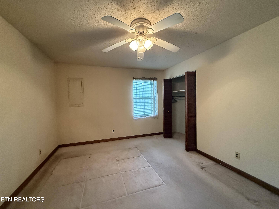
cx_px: 140
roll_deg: +1.4
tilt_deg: -1.1
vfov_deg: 85.7
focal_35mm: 14
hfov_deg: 102.1
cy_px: 104
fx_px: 113
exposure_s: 1/60
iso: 1000
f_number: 2.2
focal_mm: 2.22
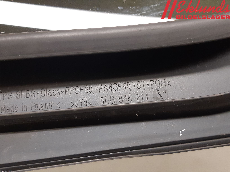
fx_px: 173
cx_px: 115
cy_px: 86
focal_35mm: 26
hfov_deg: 67.3
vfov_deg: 53.1
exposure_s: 1/33
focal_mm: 3.93
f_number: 1.7
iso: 250
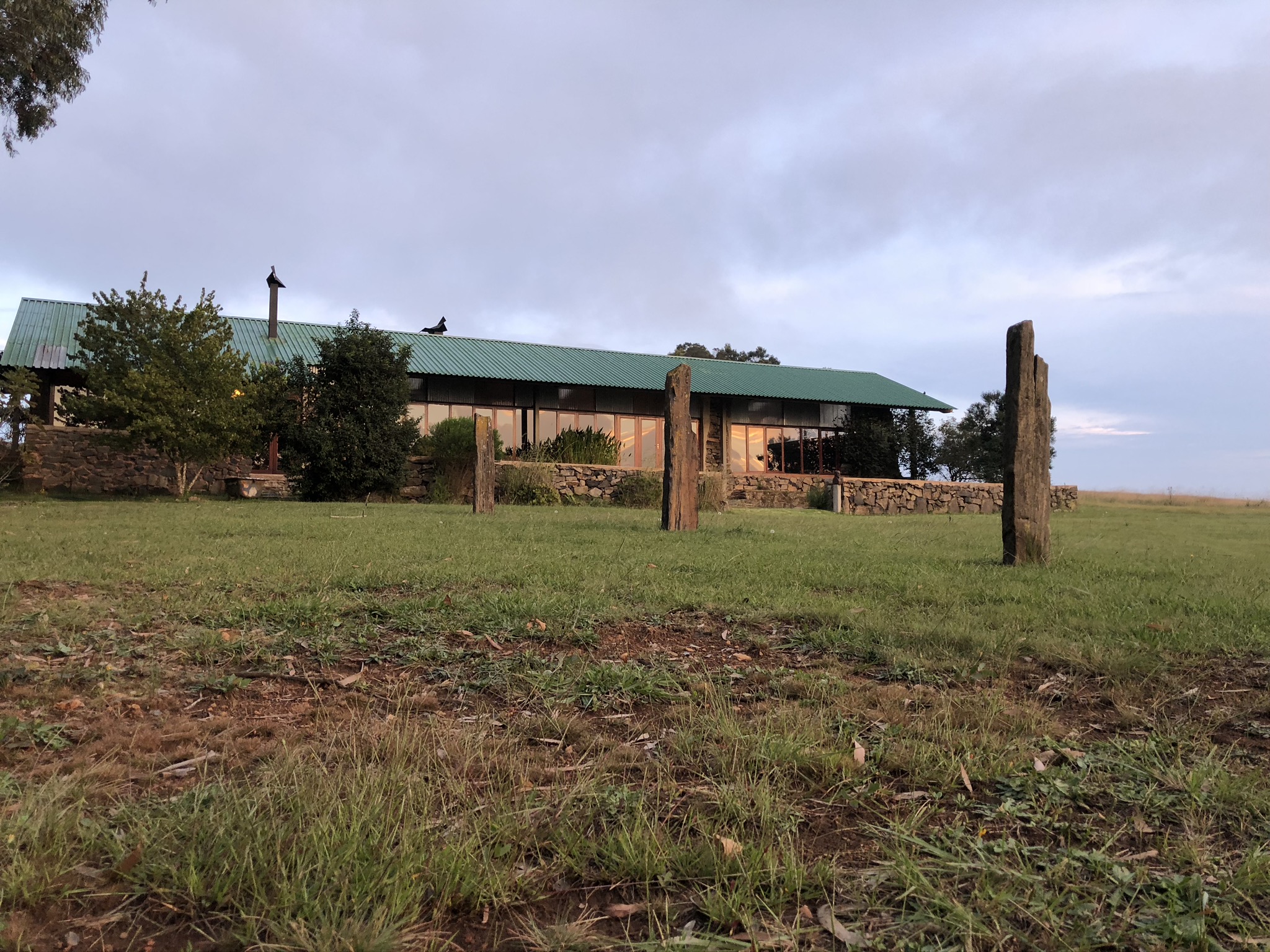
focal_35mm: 28
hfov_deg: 63.4
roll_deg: +1.4
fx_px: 1027
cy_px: 476
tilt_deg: +4.6
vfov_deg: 49.7
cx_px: 635
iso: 25
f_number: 1.8
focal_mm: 3.99
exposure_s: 1/33
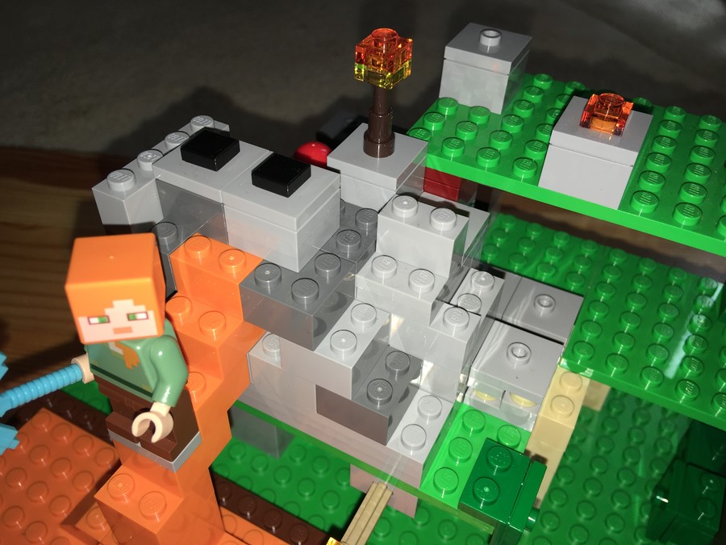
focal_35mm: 29
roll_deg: -2.8
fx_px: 608
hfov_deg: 61.7
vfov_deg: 48.2
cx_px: 363
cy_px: 272
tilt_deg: -44.1
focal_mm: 4.15
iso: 25
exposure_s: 1/124
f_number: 2.2
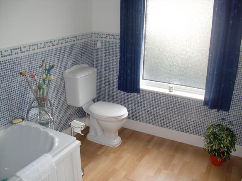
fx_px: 252
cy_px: 90
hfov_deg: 51.4
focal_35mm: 36
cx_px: 121
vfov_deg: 39.6
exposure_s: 1/60
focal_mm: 6.3
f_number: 2.8
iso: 64
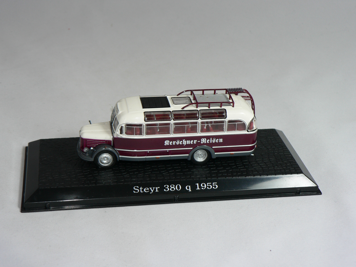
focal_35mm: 64
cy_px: 134
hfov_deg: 30.3
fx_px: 658
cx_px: 178
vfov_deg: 22.9
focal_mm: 10.7
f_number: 3.2
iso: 80
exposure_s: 1/60
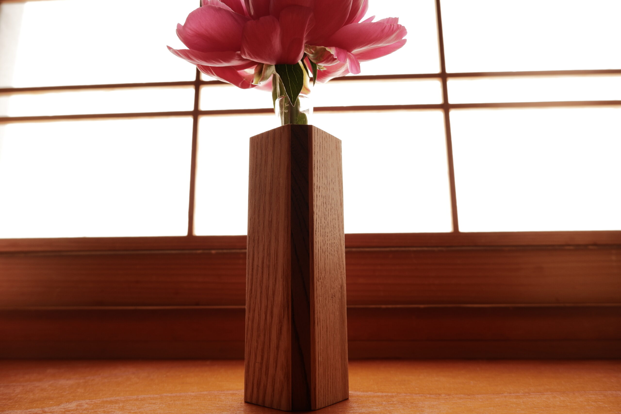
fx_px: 397
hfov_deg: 76.1
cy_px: 207
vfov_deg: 55.1
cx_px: 310
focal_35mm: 23
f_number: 4
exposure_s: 1/200
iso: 250
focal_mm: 15
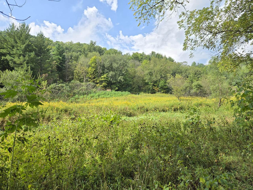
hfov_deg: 73.9
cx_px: 126
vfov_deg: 58.9
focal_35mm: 23
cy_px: 95
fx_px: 168
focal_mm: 5.4
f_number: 1.8
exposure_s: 1/707
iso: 25
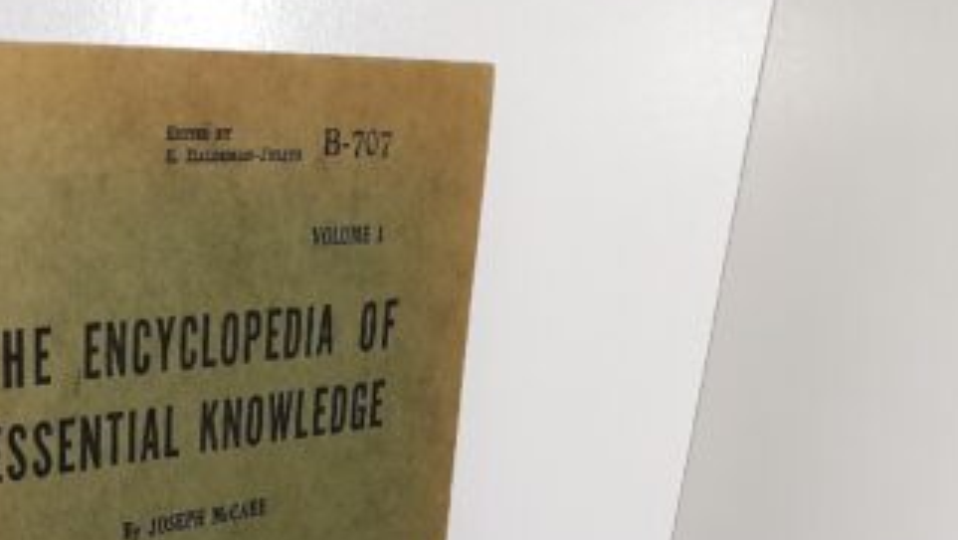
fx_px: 1449
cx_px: 152
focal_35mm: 57
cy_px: 630
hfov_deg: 35.1
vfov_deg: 20.0
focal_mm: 3.7
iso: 40
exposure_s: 1/132
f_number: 1.7
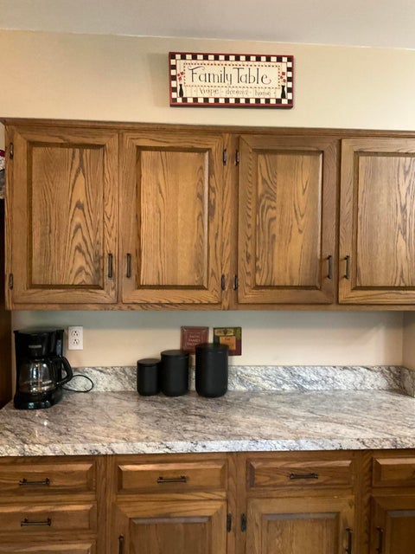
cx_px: 208
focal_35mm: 29
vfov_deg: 61.7
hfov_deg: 48.2
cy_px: 277
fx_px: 464
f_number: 1.8
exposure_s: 1/40
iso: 250
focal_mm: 3
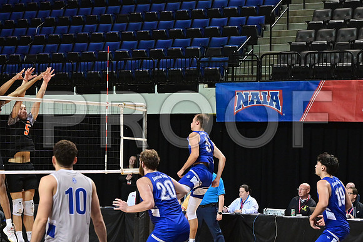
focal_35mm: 123
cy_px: 121
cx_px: 182
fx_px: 1240
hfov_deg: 16.6
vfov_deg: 11.2
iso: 2500
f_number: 5.6
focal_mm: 82
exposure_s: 1/800
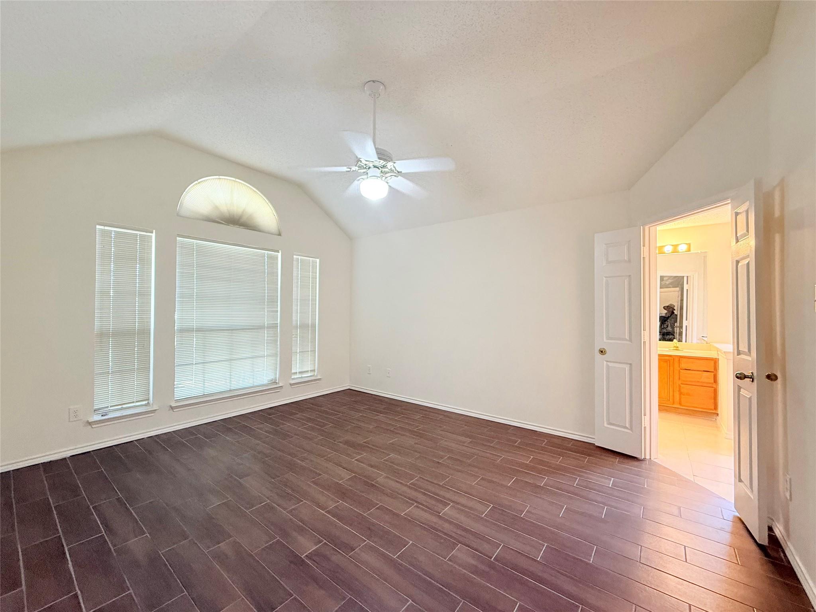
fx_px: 330
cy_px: 306
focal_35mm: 14
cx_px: 408
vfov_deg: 85.7
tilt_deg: +1.2
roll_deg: -0.4
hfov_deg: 102.1
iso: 320
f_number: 2.2
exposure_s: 1/60
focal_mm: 2.22
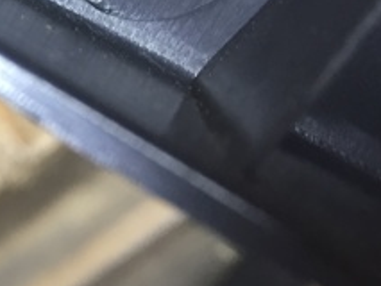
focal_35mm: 87
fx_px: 958
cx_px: -184
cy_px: -95
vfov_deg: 16.0
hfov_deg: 19.7
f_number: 2.2
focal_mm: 4.15
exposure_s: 1/33
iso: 125
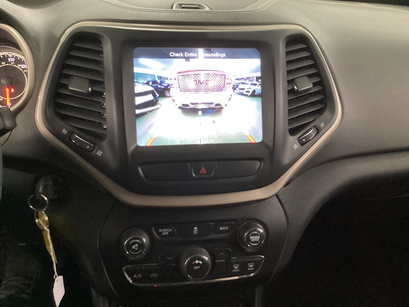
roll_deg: -3.1
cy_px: 154
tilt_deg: -28.9
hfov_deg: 58.4
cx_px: 204
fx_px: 366
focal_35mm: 31
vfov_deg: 45.4
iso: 500
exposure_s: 1/25
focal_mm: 3.3
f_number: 2.4
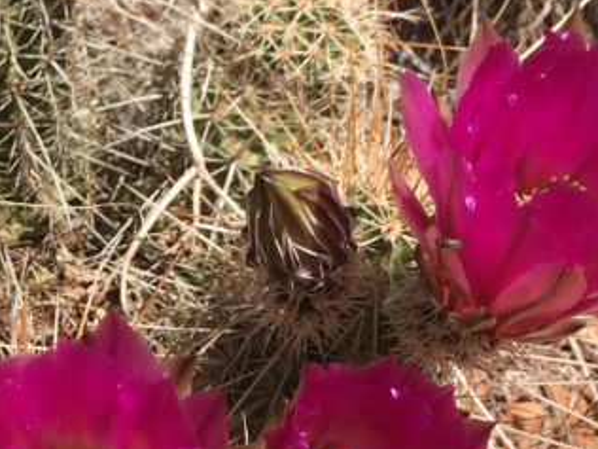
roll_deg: +0.9
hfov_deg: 19.8
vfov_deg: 15.7
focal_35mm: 94
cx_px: -95
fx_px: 1624
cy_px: 294
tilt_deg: -35.3
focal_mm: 4.15
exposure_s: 1/1131
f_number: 2.2
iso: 25
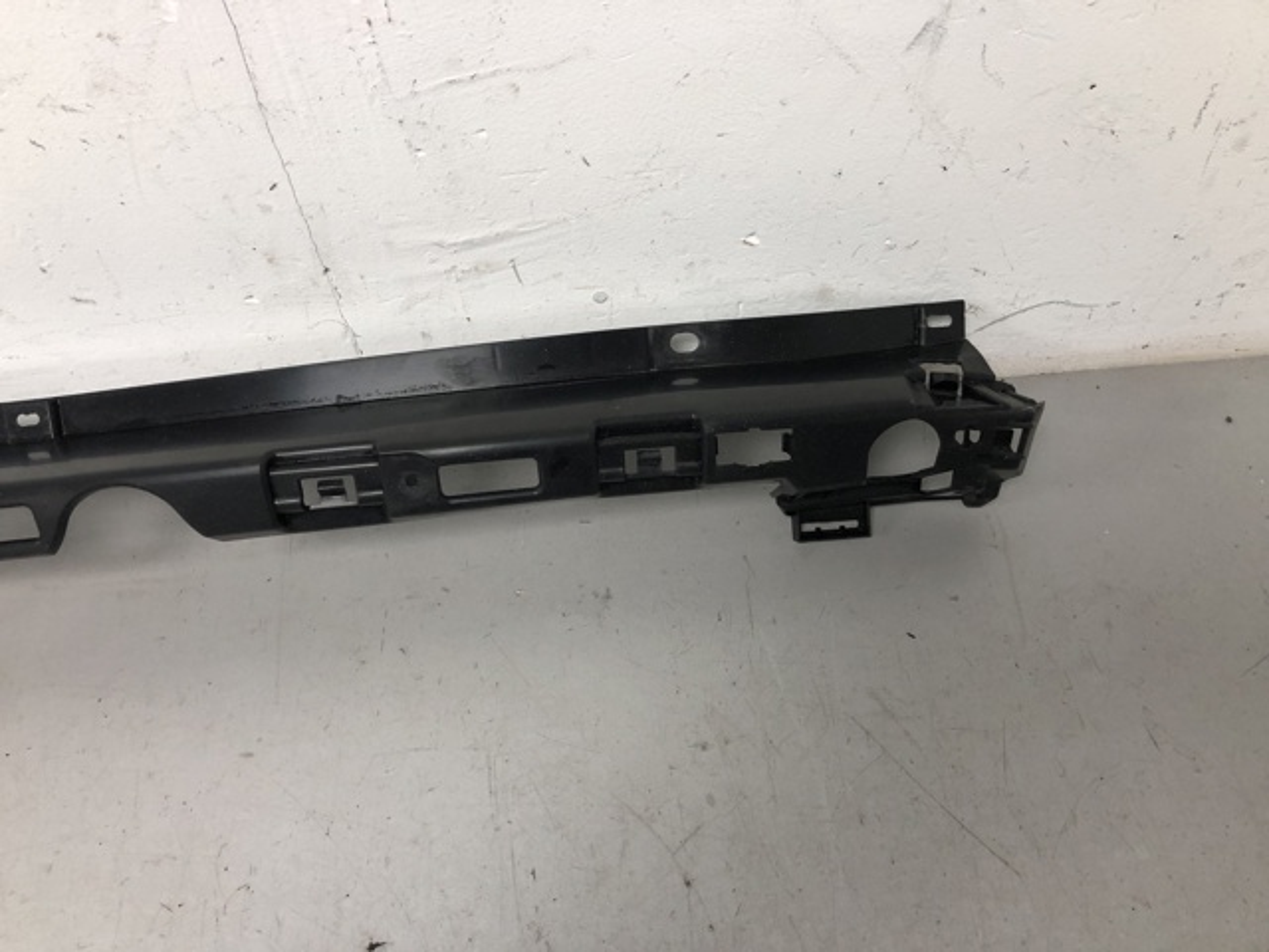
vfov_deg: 49.7
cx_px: 634
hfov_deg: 63.4
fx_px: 1026
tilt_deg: -54.8
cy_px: 476
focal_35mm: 28
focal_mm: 4
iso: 40
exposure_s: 1/33
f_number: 1.8
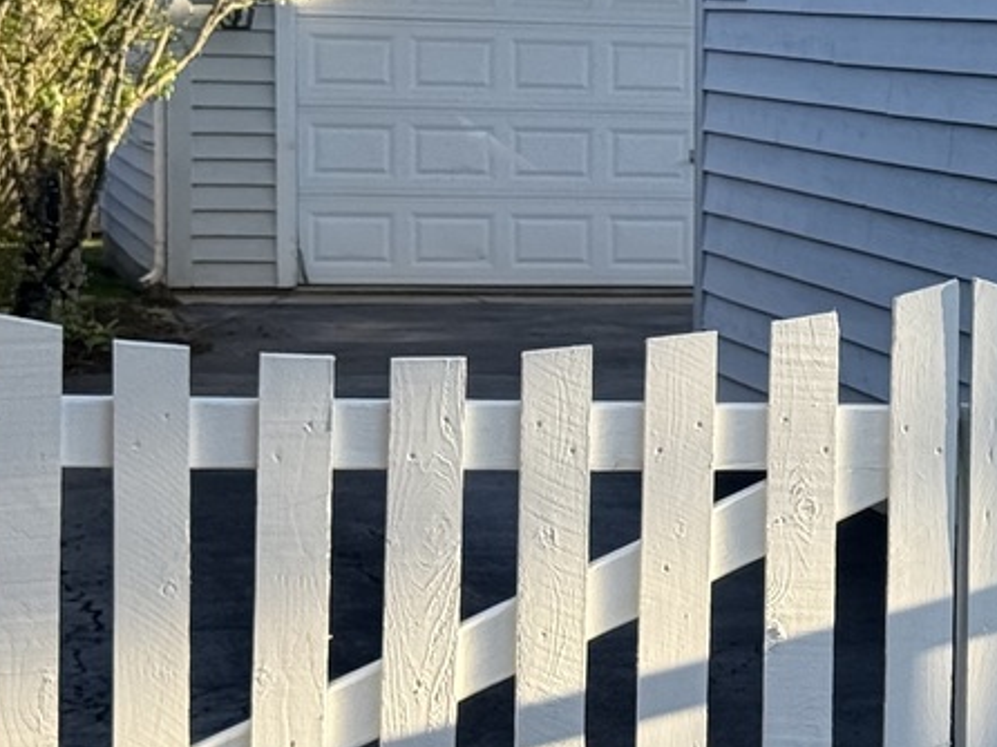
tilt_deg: -3.9
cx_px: 1513
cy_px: 302
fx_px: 4462
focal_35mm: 155
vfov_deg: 9.6
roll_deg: +0.0
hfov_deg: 12.1
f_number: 1.78
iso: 100
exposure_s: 1/1027
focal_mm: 6.76
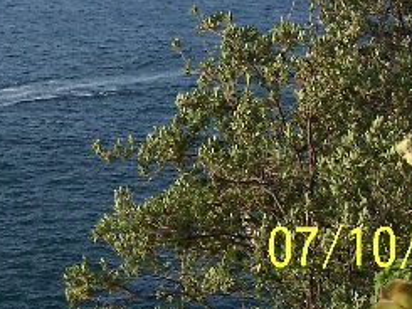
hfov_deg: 15.3
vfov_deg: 11.5
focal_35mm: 124
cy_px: -131
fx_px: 1477
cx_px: -77
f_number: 4.8
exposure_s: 1/500
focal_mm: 8
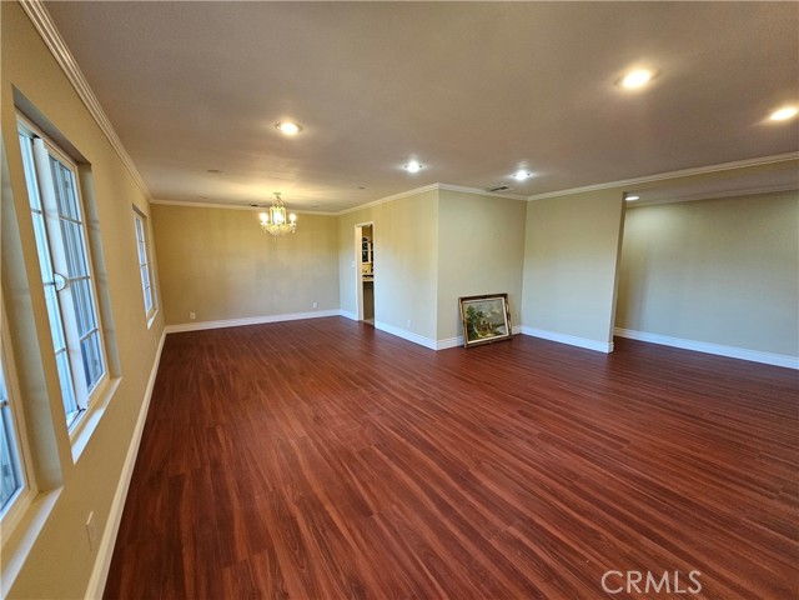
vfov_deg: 89.9
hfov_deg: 106.2
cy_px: 300
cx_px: 400
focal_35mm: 13
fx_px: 300
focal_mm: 2.2
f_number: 2.2
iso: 250
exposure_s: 1/60
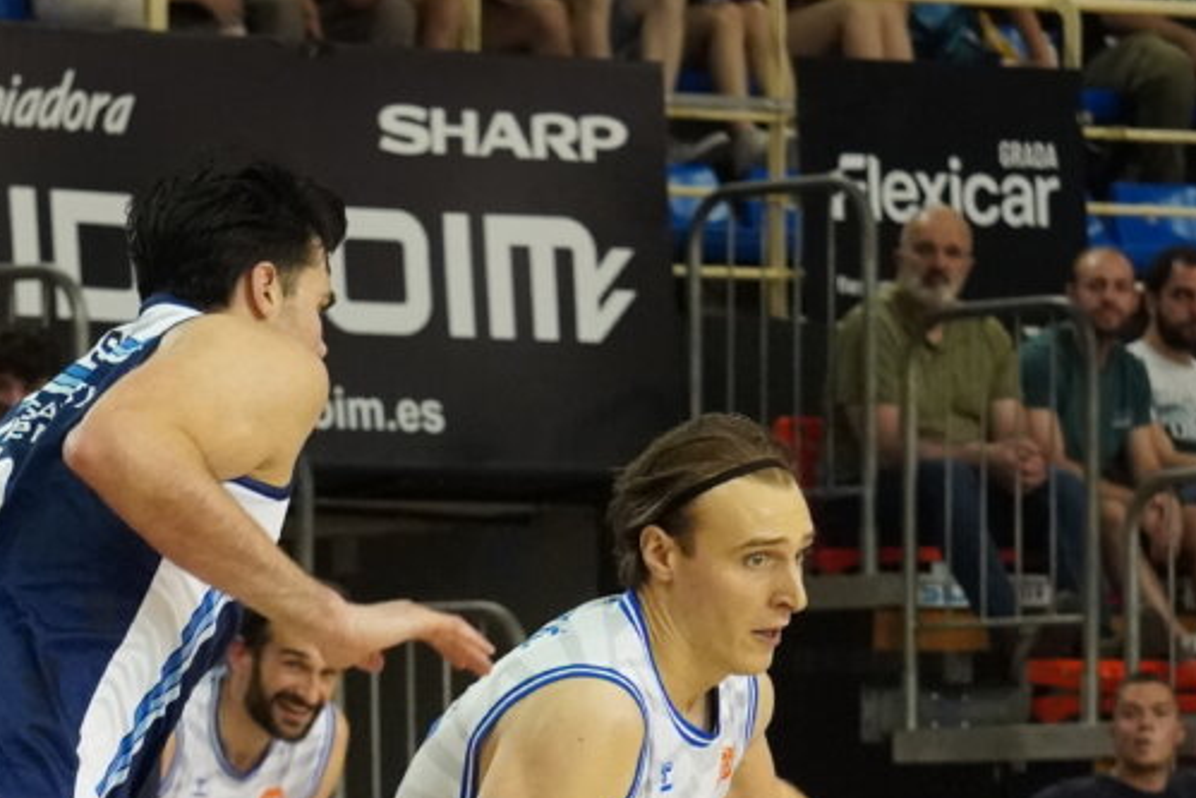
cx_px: 367
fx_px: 10733
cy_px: 1012
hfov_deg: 6.4
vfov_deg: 4.2
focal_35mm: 323
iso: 6400
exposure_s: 1/1000
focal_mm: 84
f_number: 5
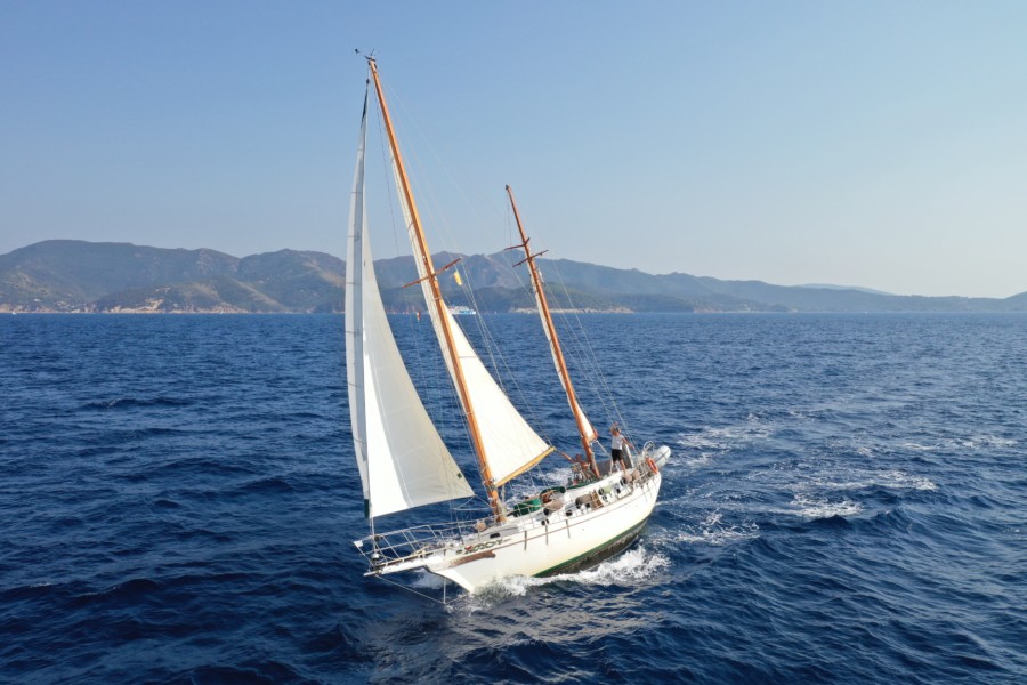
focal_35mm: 28
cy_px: 342
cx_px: 514
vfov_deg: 46.4
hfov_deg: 65.5
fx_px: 799
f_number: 5.6
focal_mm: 10.26
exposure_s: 1/500
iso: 100
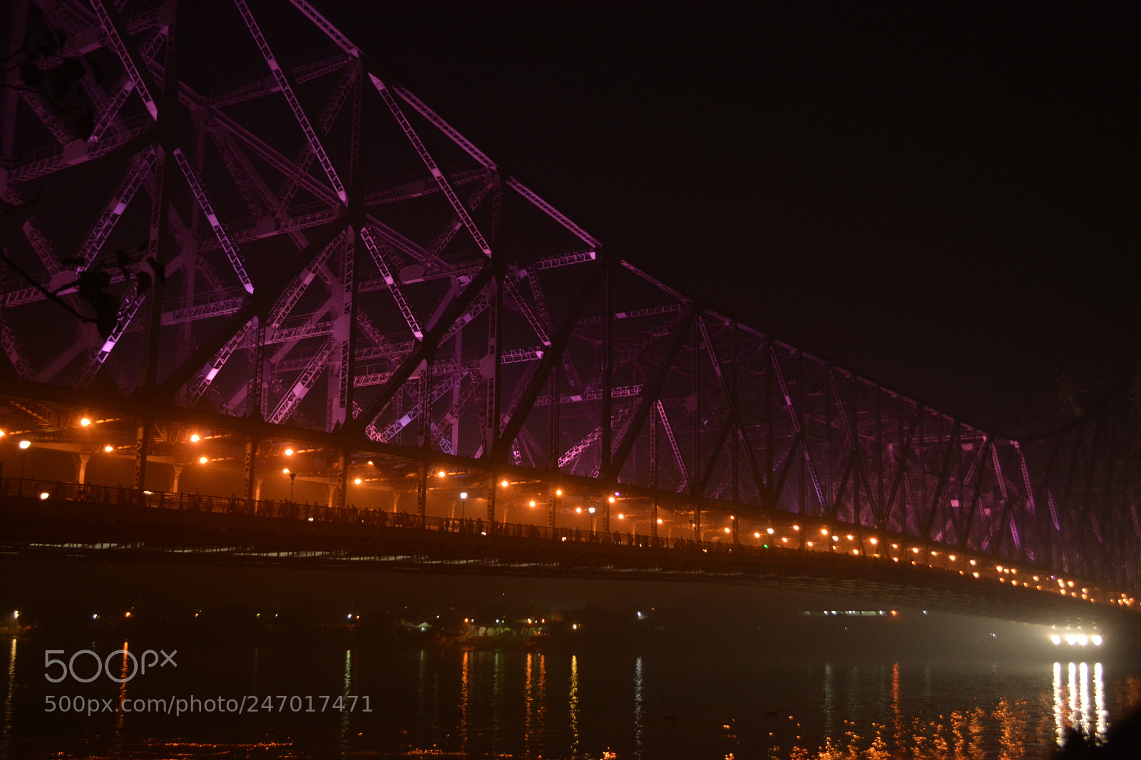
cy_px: 380
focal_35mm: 39
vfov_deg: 34.2
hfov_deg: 49.6
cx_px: 570
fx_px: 1236
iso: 800
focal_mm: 26
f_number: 4.5
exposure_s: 1/13
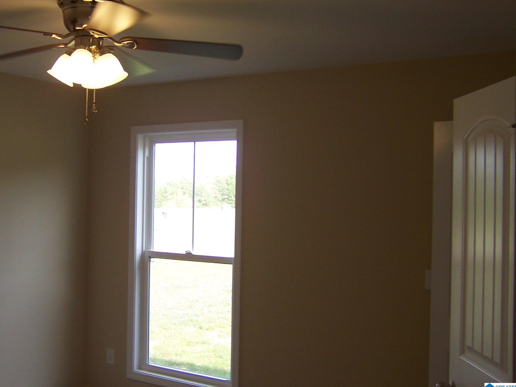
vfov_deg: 35.1
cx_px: 225
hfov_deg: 45.7
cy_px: 176
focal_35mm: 41
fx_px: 611
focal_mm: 5.6
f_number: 2.8
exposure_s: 1/90
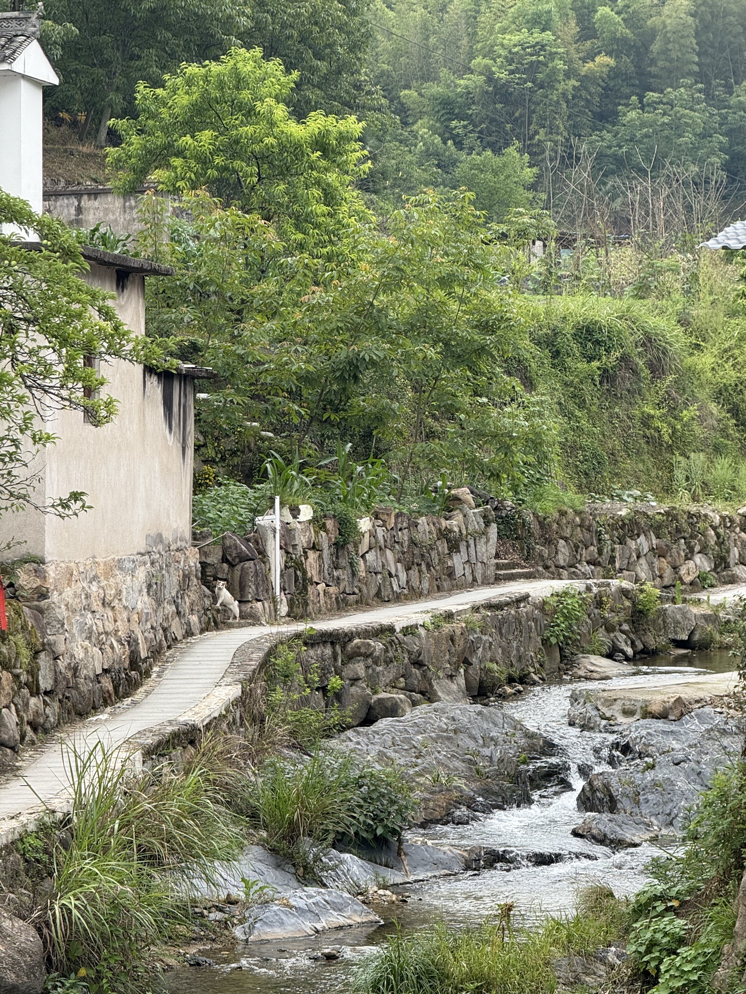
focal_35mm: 120
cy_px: 497
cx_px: 373
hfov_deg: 12.3
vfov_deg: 16.4
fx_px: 3448
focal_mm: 15.66
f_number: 2.8
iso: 64
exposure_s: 1/377
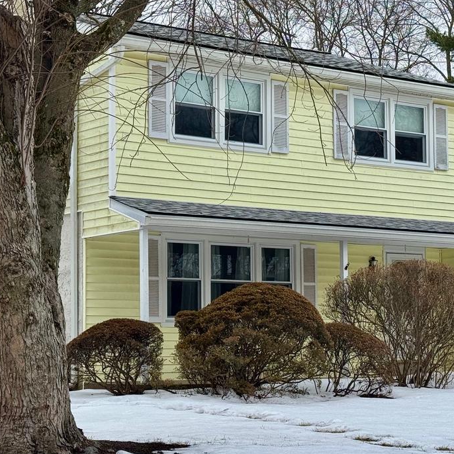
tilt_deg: +5.3
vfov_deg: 19.5
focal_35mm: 89
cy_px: 236
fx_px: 1321
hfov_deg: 19.5
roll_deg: +0.4
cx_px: 257
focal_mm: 6.76
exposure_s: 1/1043
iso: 64
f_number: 1.78
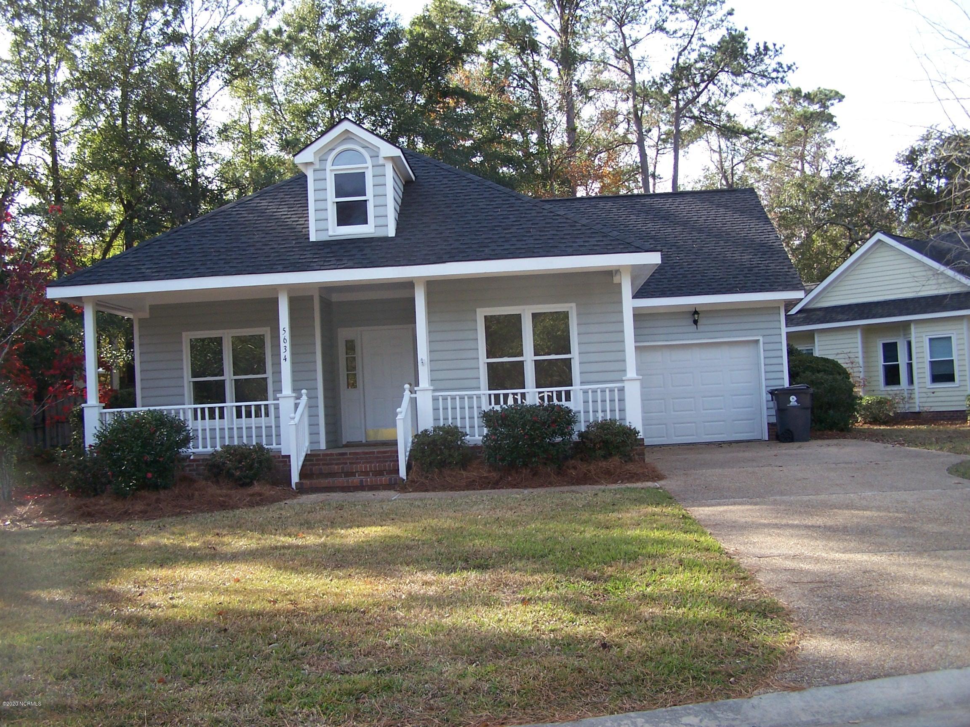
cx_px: 485
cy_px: 364
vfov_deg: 37.7
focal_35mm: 38
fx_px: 1065
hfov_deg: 49.0
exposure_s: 1/250
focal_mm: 6.3
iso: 80
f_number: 2.8
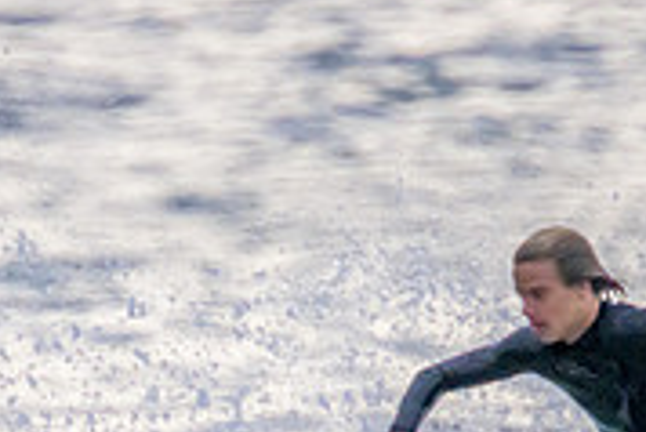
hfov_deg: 0.8
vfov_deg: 0.5
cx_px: 171
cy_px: 565
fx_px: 46818
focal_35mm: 2607
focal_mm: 800
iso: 5600
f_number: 11
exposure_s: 1/2000
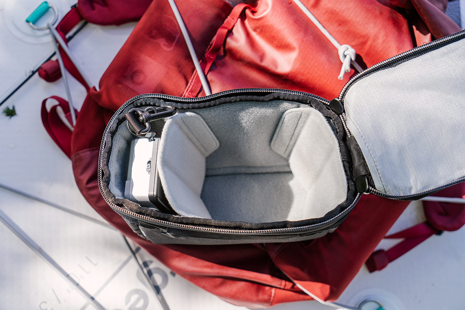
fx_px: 594
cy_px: 155
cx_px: 232
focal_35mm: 46
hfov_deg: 42.7
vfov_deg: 29.2
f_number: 4.5
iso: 320
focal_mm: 46
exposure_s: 1/640
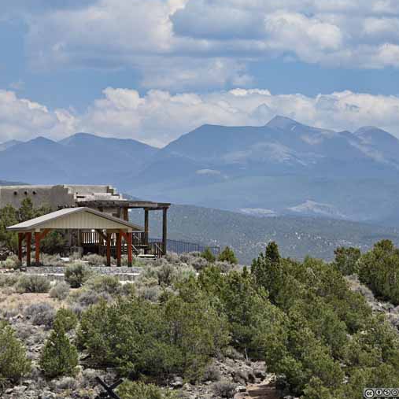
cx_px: 170
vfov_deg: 10.9
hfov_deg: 10.9
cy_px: 191
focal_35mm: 161
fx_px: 2100
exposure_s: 1/1000
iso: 64
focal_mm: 120
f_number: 5.6
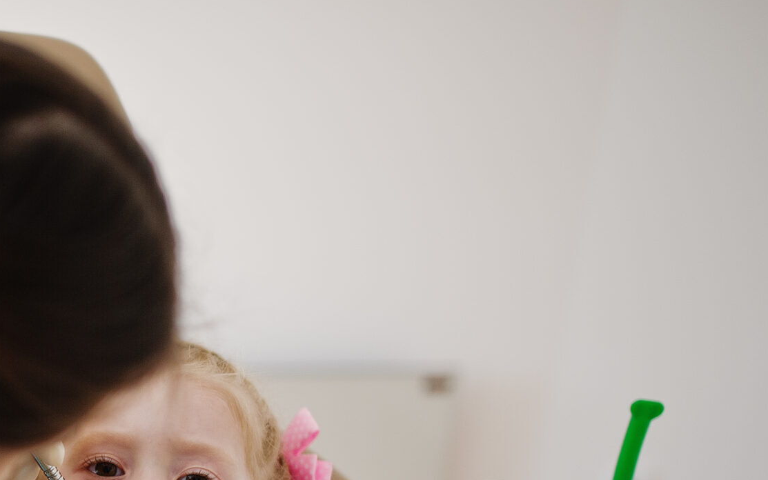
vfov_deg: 15.6
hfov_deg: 24.0
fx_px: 1717
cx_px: -14
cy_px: 506
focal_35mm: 82
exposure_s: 1/320
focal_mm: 35
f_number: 1.6
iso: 200
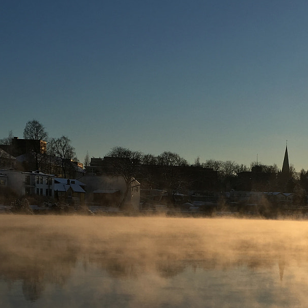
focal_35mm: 68
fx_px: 685
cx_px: 220
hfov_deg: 25.1
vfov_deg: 24.8
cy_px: 265
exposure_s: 1/2849
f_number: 2.2
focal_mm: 4.15
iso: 25
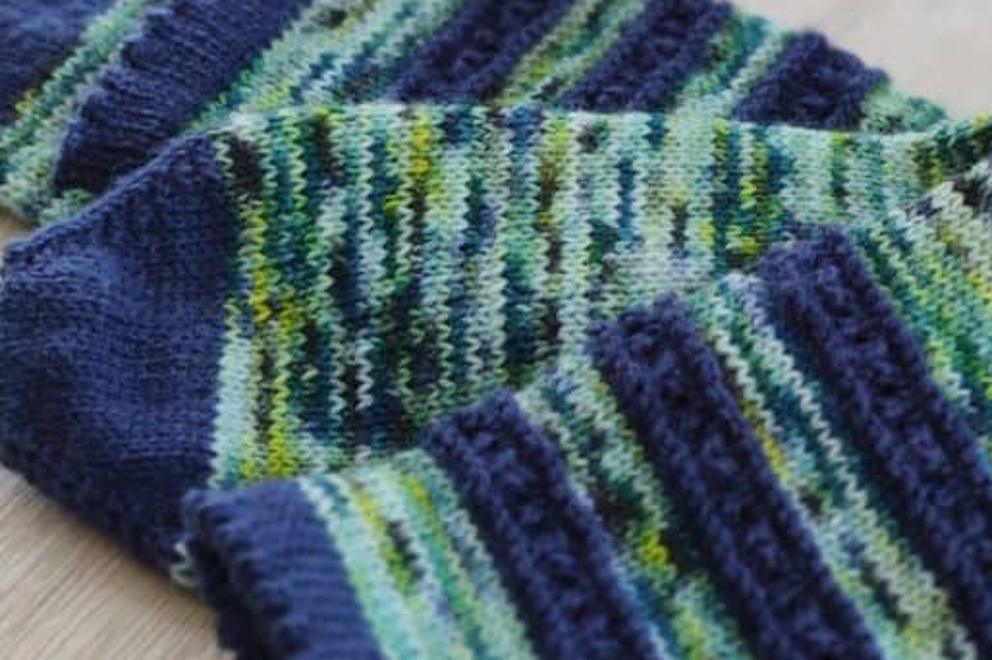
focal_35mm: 85
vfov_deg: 16.0
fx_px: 2341
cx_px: 834
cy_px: 212
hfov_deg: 23.5
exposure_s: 1/122
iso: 100
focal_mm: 8.16
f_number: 2
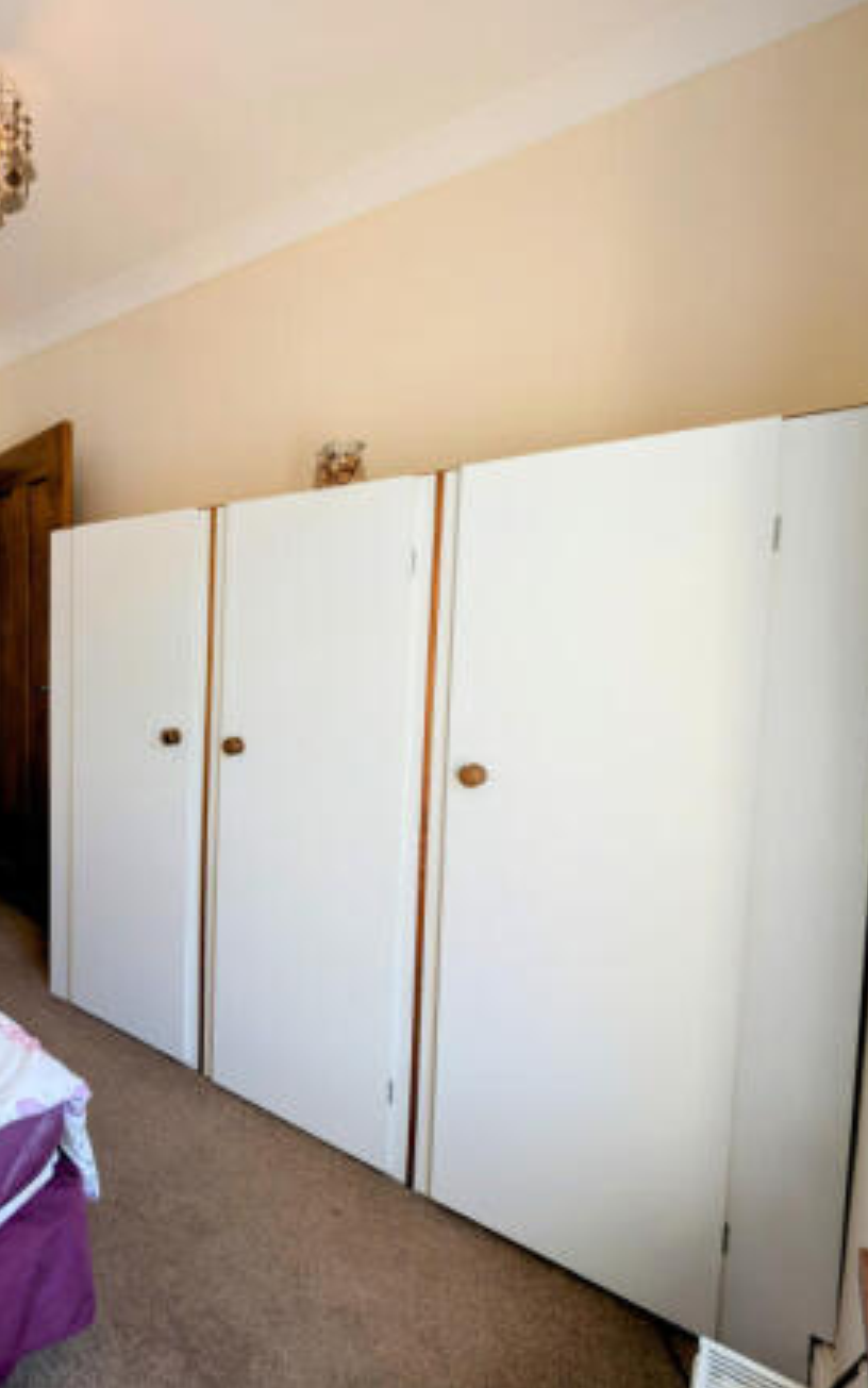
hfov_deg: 60.1
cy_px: 694
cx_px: 124
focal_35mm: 17
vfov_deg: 94.4
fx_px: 643
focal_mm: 2.23
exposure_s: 1/99.8
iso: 41
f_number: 1.95
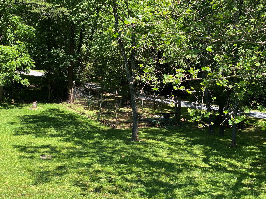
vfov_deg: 24.0
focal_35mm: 61
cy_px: 104
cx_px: 110
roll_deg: -1.0
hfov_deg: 31.6
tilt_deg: -6.4
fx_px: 469
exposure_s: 1/320
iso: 20
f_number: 2
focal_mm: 6
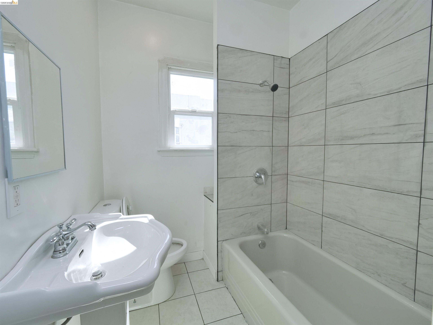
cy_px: 162
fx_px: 175
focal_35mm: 14
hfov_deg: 102.1
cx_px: 216
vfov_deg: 85.7
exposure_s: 1/160
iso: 800
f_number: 10
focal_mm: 7
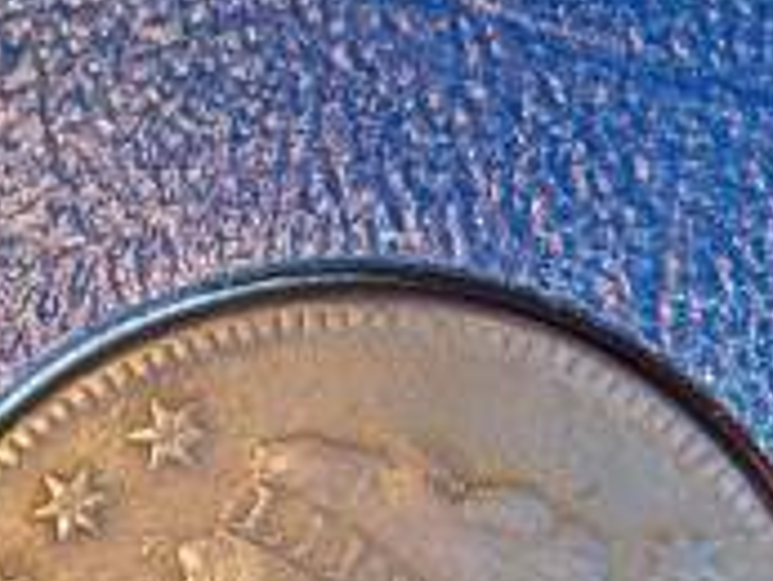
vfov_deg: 14.5
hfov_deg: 19.4
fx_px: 2257
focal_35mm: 101
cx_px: 324
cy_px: 516
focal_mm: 5.05
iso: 64
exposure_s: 1/30
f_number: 3.5
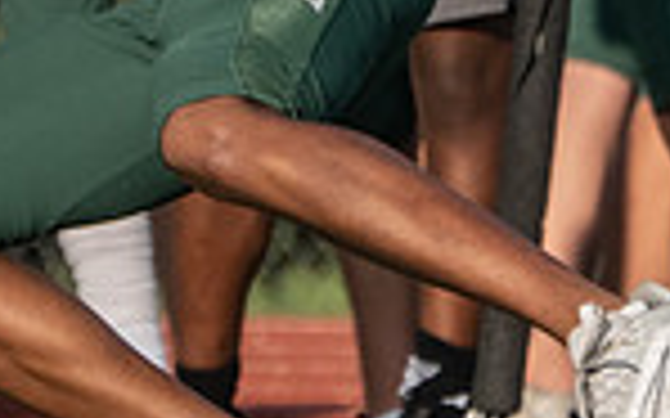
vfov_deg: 0.5
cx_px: -329
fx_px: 49976
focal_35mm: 2738
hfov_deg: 0.8
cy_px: -357
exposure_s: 1/1250
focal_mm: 454
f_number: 8
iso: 400
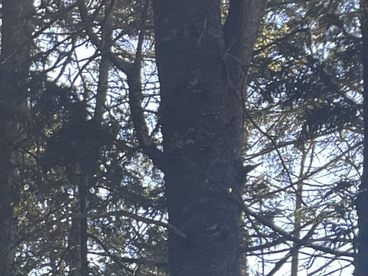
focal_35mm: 129
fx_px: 1371
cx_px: -535
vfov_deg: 10.0
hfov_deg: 12.1
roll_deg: -0.1
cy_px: 671
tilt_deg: -0.4
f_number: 1.5
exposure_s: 1/271
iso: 40
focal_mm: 5.7
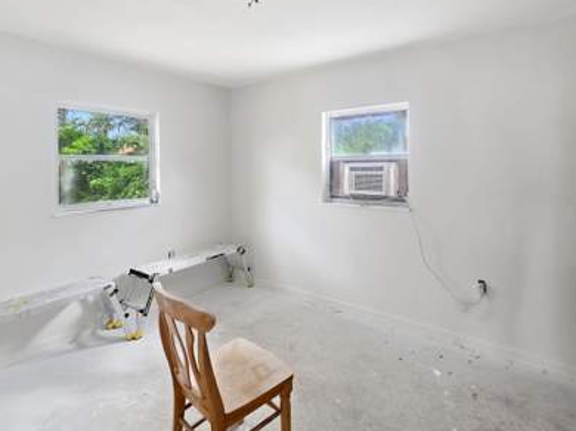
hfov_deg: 94.5
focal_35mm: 16
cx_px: 303
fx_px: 266
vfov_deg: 77.9
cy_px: 200
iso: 200
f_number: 2.2
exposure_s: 1/120
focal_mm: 2.2
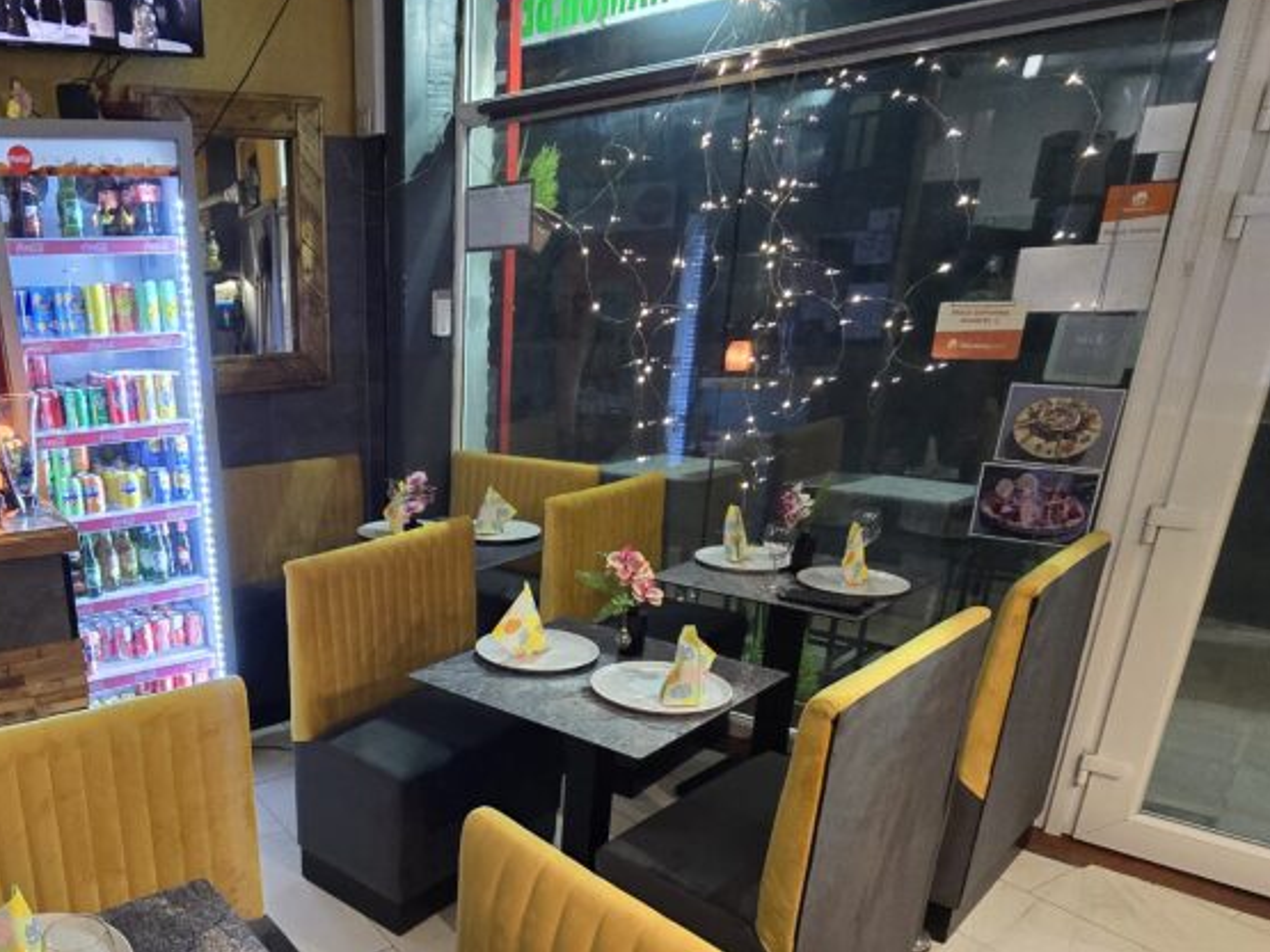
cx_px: 318
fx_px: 880
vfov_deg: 55.2
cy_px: 661
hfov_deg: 67.1
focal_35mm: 24
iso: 500
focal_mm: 2.2
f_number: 2.2
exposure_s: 1/50
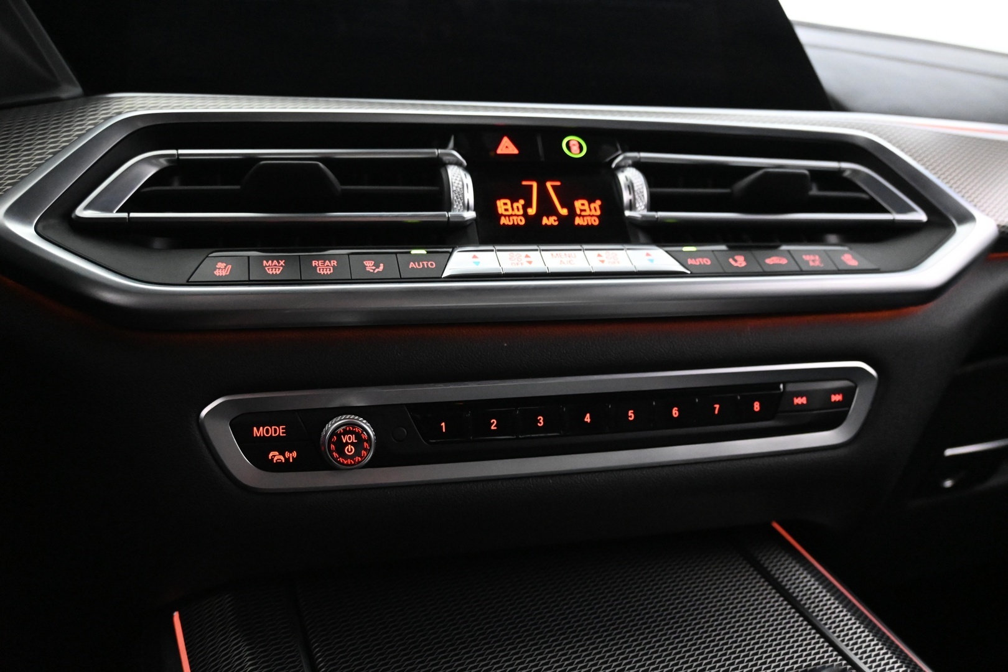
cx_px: 504
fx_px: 882
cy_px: 336
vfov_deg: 41.7
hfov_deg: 59.5
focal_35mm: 32
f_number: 4
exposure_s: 1/30
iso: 5600
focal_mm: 21
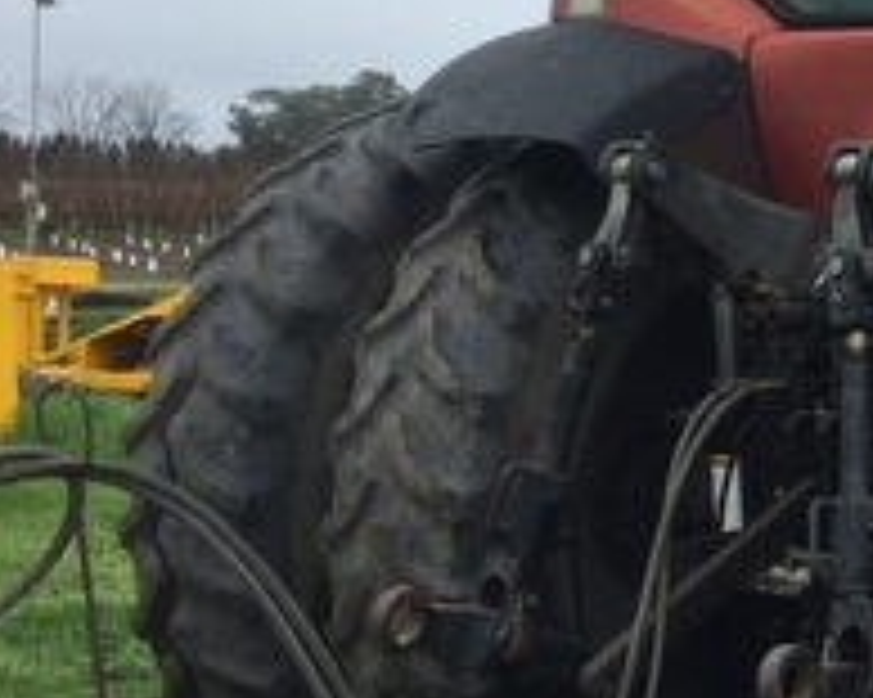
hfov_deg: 17.3
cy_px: 268
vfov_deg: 14.9
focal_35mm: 103
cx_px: 1179
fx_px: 2660
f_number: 2.4
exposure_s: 1/272
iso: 25
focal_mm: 3.3
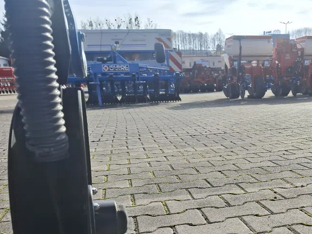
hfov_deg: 41.7
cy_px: 210
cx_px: 255
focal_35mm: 43
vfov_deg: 32.0
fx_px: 387
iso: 50
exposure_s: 1/1815
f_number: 1.8
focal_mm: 5.54
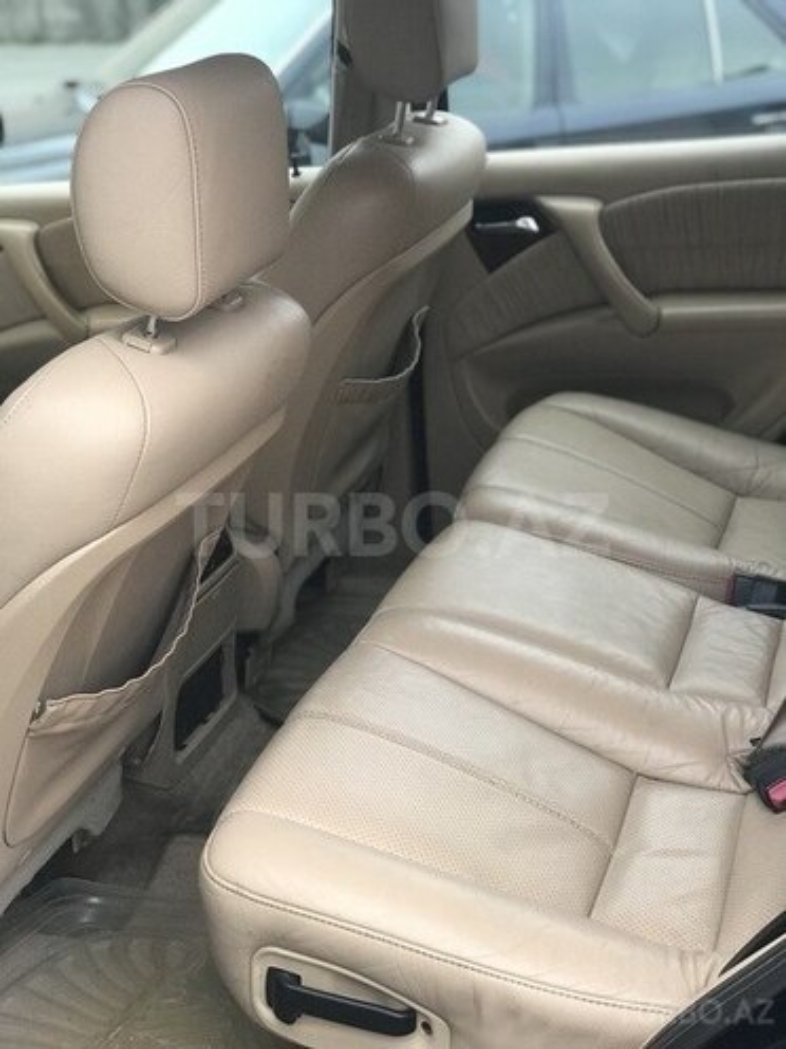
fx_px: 1726
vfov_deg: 33.8
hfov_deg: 25.7
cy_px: 524
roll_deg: +4.5
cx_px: 393
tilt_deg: -20.3
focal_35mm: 57
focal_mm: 6.6
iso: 100
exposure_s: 1/50
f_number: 2.8
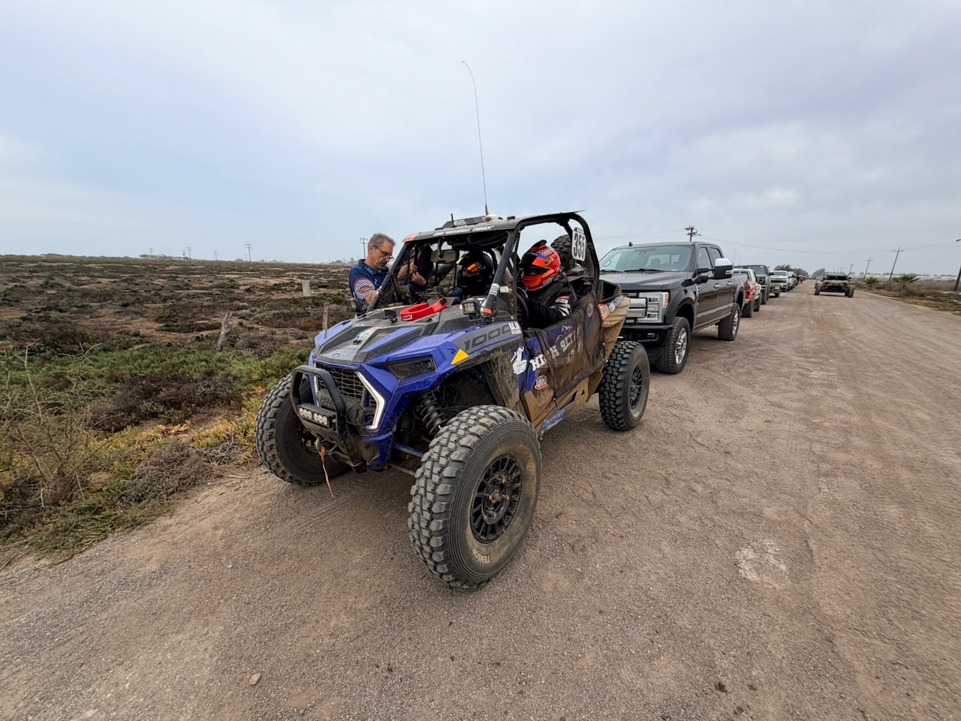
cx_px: 480
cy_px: 360
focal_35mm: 14
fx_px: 389
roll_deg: -1.7
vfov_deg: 85.7
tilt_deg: -15.6
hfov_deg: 102.1
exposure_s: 1/770
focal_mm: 2.22
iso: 40
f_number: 2.2
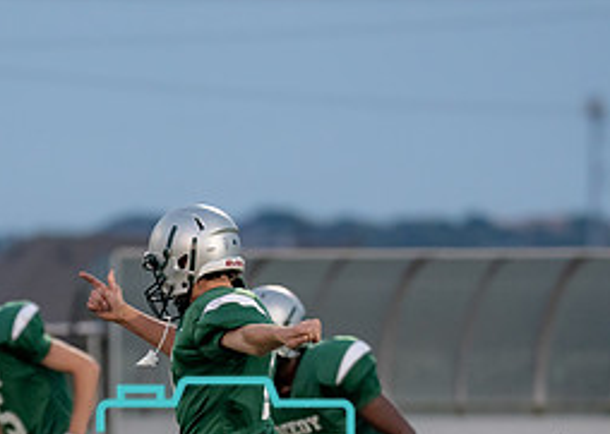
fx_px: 10058
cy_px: 552
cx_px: 202
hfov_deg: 3.5
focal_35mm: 581
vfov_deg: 2.5
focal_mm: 200
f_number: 2.8
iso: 1000
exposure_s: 1/1000
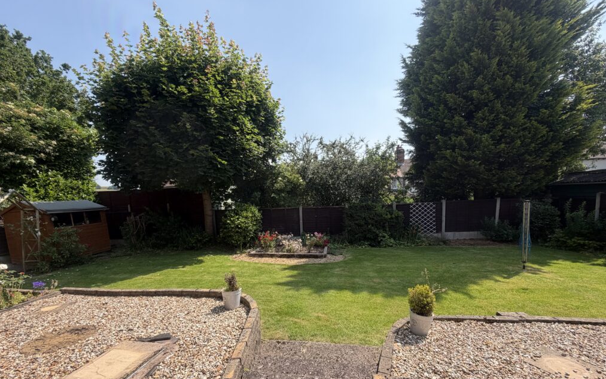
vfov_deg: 74.1
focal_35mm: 15
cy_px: 225
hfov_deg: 101.5
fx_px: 248
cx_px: 302
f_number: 2.2
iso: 40
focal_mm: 2.22
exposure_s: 1/770
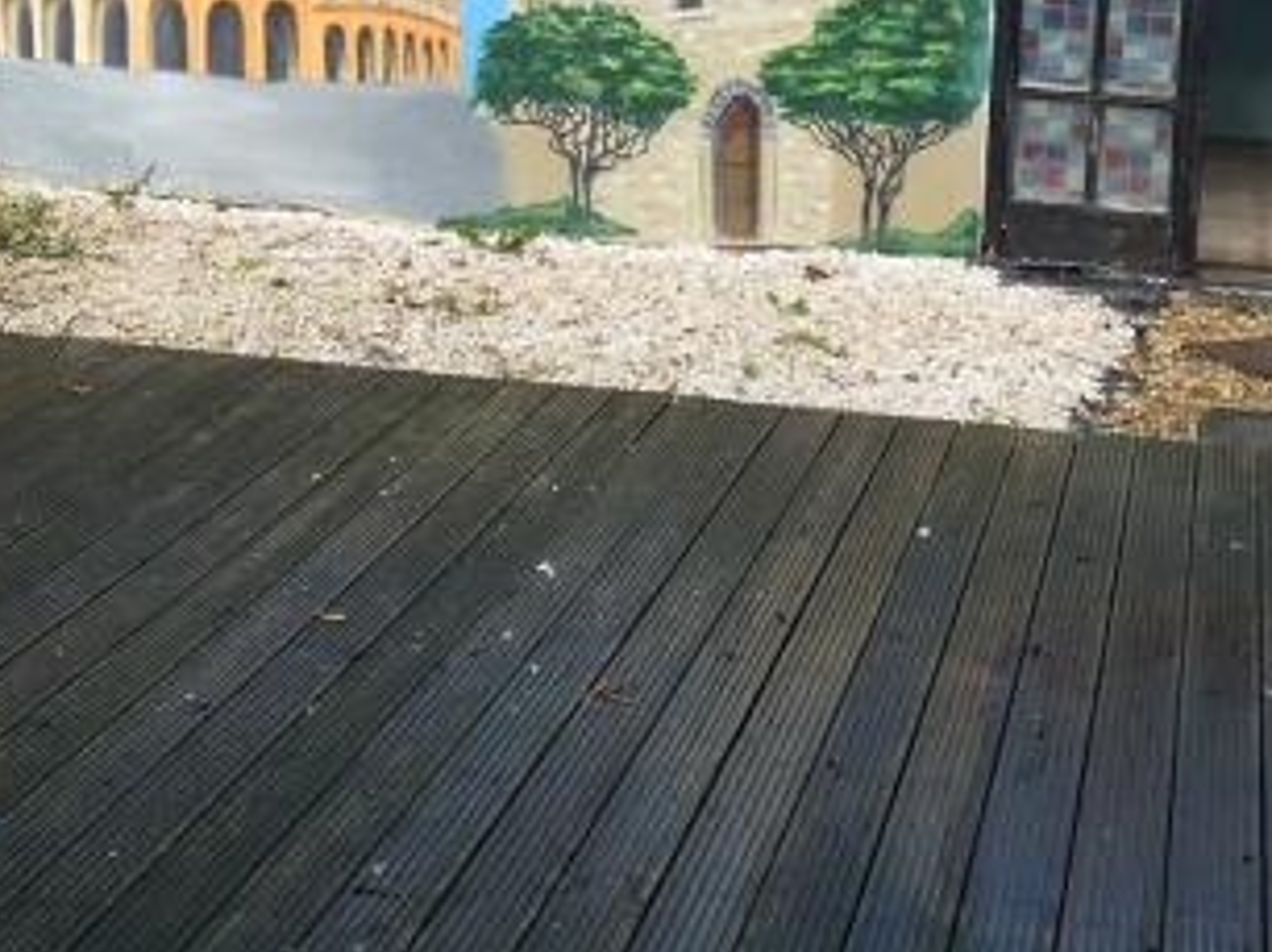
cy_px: 191
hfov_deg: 28.9
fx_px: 2460
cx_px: 744
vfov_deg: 21.6
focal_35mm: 67
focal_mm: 3.6
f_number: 2.8
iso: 80
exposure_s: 1/250
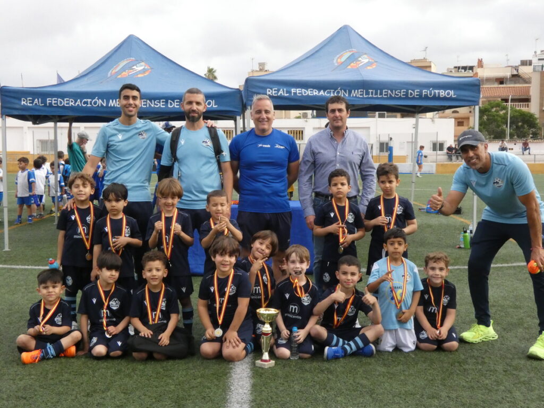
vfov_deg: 31.5
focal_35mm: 46
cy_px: 204
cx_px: 272
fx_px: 723
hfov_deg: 41.2
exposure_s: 1/800
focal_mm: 8.2
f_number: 5.6
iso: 800
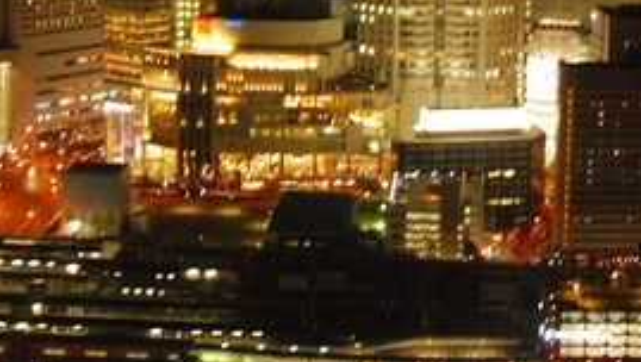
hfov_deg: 19.5
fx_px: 1862
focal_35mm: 109
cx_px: 315
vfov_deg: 11.0
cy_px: -36
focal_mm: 25
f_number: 4
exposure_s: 1/8
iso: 1600
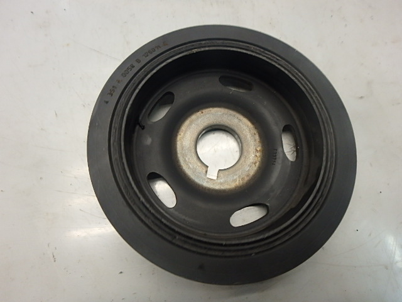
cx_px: 201
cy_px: 151
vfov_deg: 63.4
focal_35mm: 21
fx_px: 244
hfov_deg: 79.0
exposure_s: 1/50
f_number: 3.5
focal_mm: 3.7
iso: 200
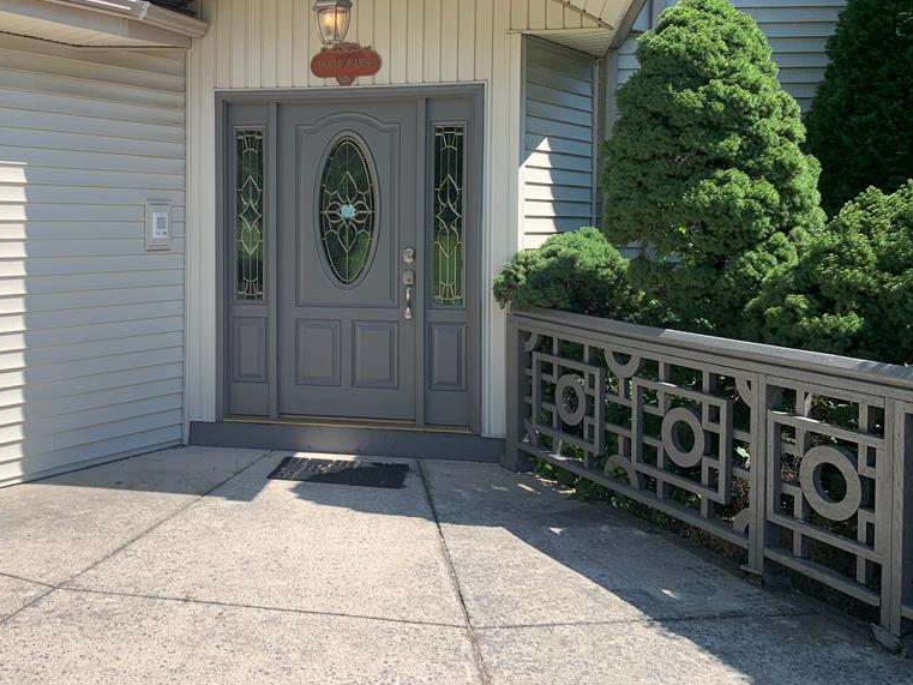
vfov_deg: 40.4
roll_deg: +0.0
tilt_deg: -4.1
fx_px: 923
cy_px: 251
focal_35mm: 35
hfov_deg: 51.6
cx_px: 301
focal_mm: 4.25
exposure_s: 1/2075
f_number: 1.8
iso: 25
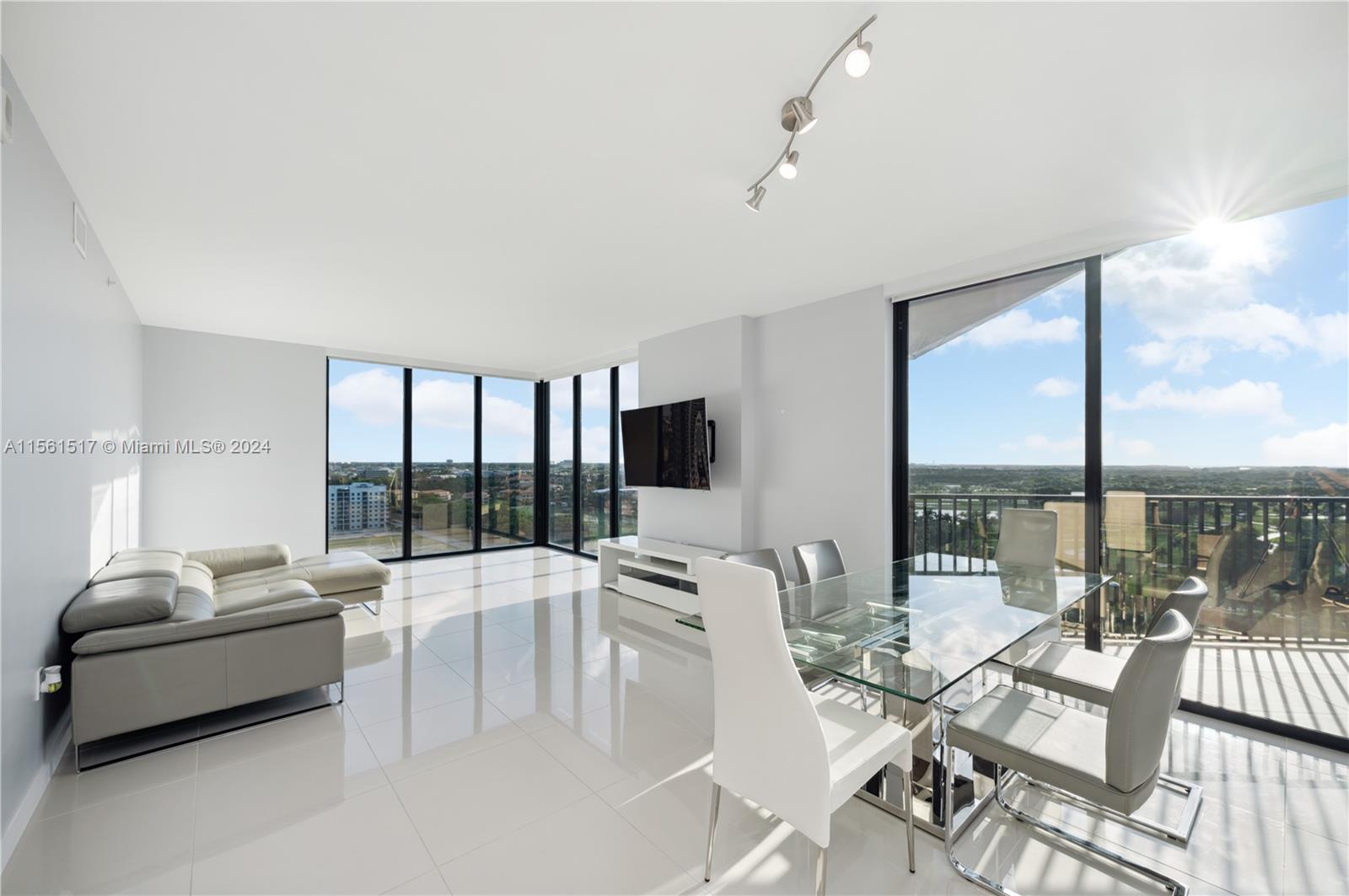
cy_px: 448
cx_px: 674
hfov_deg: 104.3
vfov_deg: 81.1
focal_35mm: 14
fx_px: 524
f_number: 4.5
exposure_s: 1/400
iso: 200
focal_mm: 14
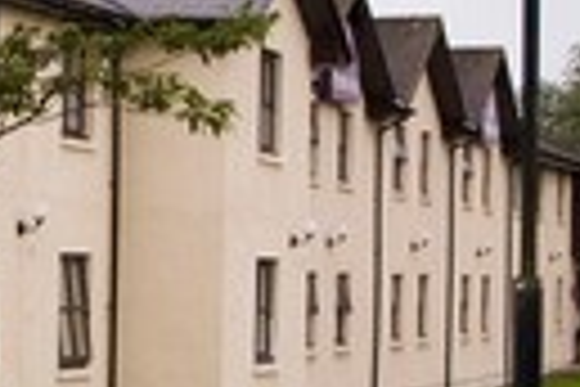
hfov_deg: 12.0
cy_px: 148
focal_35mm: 167
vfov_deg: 8.2
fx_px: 2690
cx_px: -130
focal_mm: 28
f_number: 10
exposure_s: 1/125
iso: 200
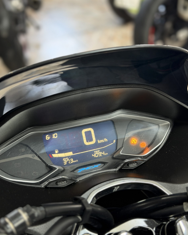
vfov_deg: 36.7
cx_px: 95
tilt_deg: -38.5
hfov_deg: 29.7
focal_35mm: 51
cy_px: 121
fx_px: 355
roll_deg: -4.3
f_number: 1.78
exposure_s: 1/50
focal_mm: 6.76
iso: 160
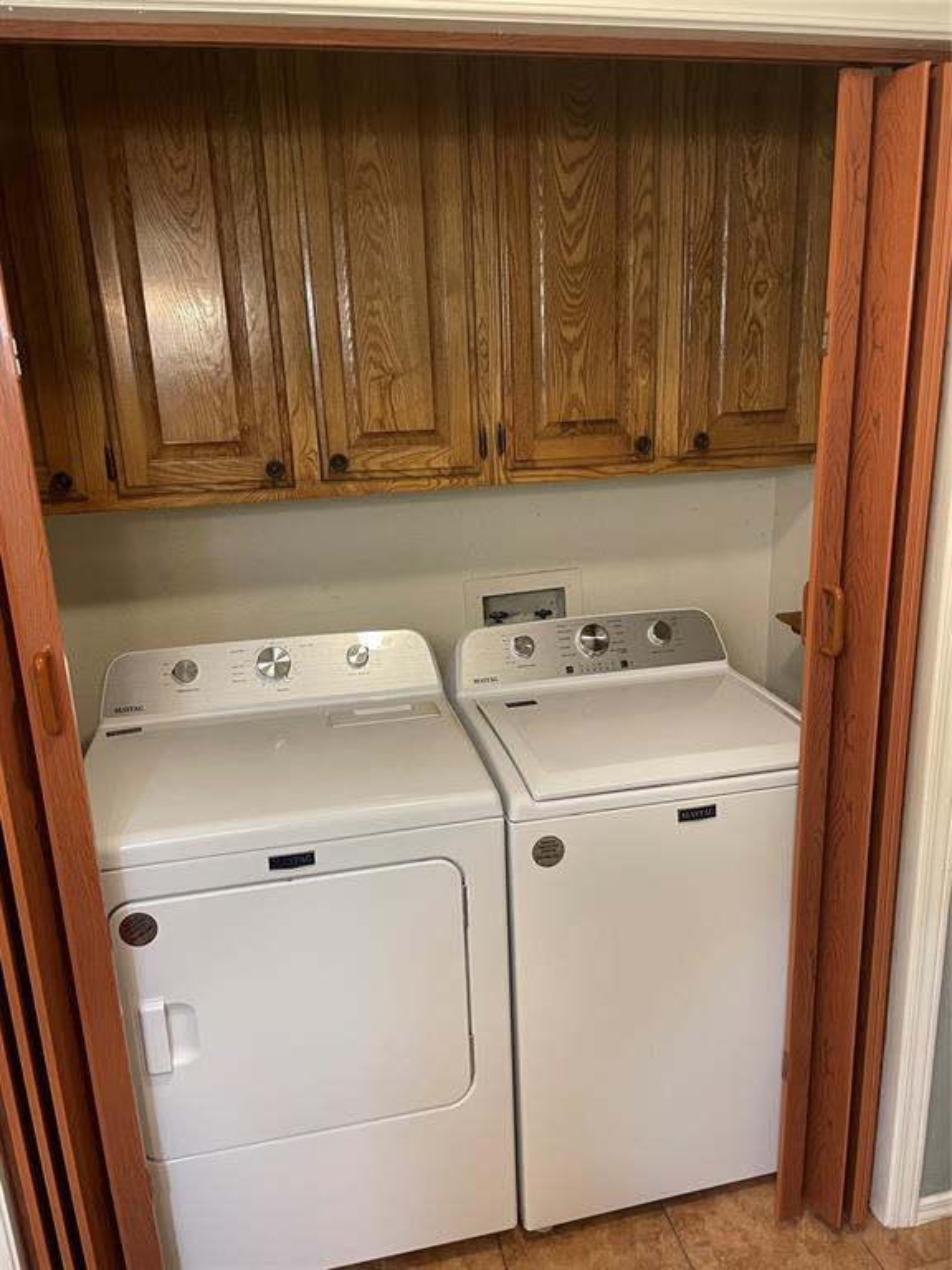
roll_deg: +2.1
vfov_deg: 67.3
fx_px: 953
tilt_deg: -14.3
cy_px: 635
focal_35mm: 26
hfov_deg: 53.1
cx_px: 476
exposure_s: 1/60
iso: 250
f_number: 1.6
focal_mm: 4.2
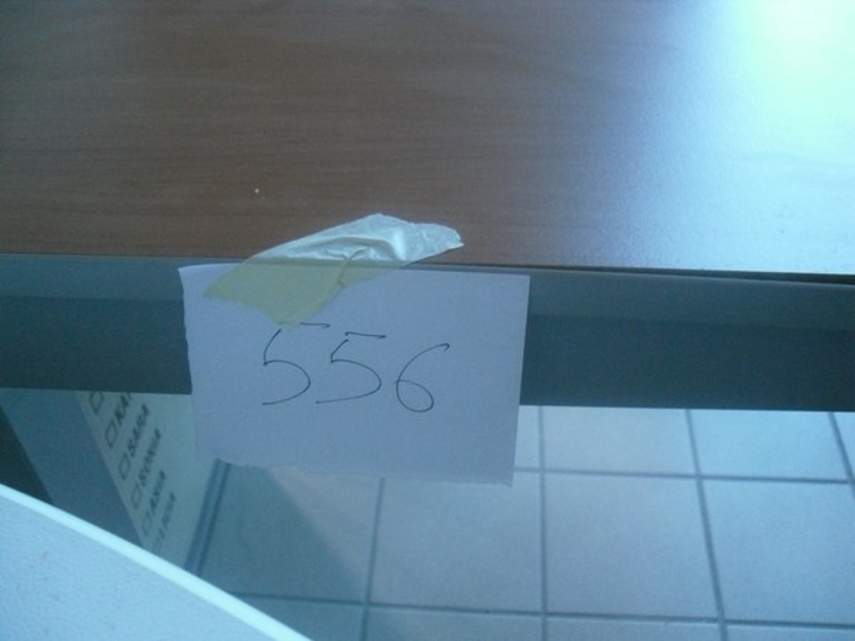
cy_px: 320
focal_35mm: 35
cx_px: 428
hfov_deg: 52.6
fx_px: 864
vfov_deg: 40.7
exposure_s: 1/22
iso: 800
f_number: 3
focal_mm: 6.3
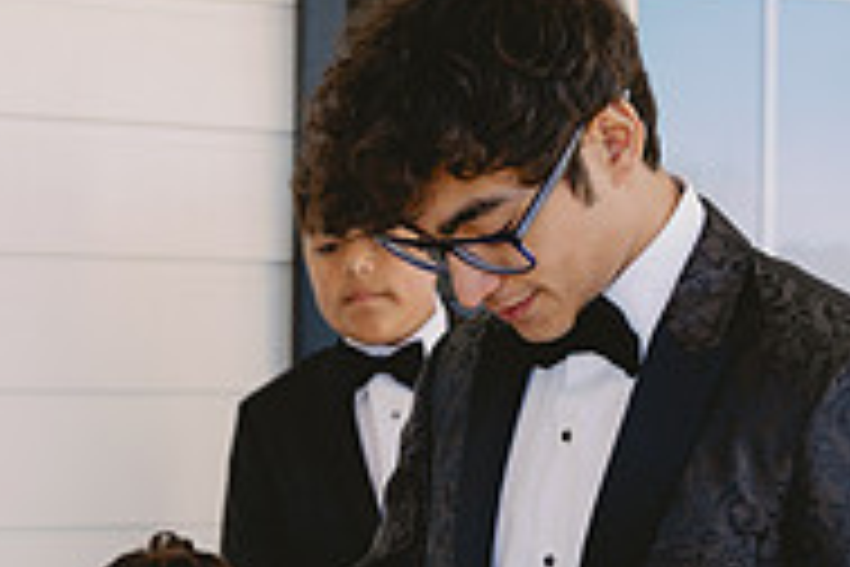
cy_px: 332
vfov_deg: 12.6
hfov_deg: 18.7
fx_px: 2573
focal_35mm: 109
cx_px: 228
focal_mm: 31.9
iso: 250
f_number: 3.5
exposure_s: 1/200
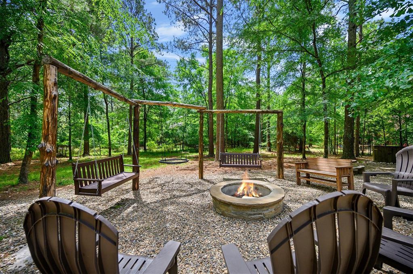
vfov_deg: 81.1
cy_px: 137
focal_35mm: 14
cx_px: 206
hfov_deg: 104.3
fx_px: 160
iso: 640
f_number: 4
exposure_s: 1/1250
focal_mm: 14
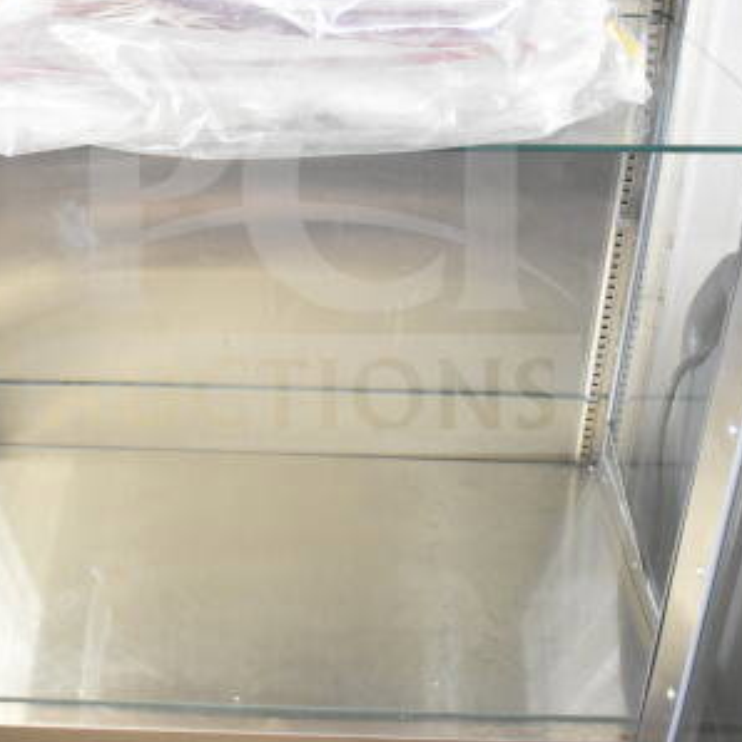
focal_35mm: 47
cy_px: 255
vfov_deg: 35.7
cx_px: 301
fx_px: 1140
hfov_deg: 35.9
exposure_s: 1/30
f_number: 3.5
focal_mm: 18
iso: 2200
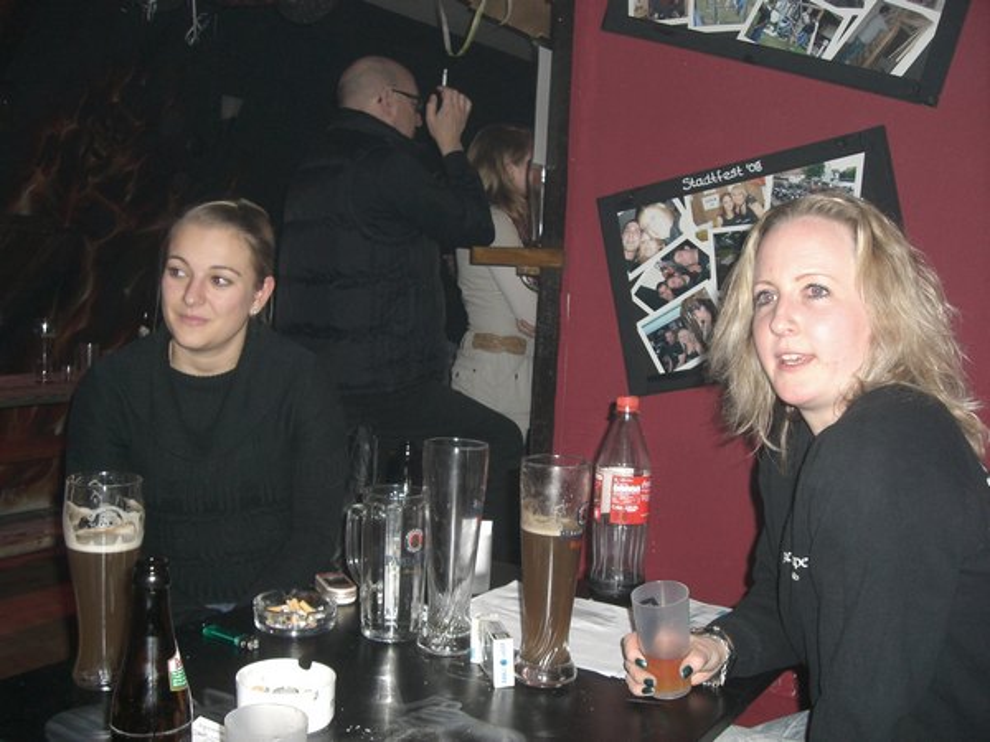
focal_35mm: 38
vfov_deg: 37.7
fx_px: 1087
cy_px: 371
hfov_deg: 49.0
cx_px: 495
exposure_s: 1/60
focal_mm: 6.2
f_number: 2.7
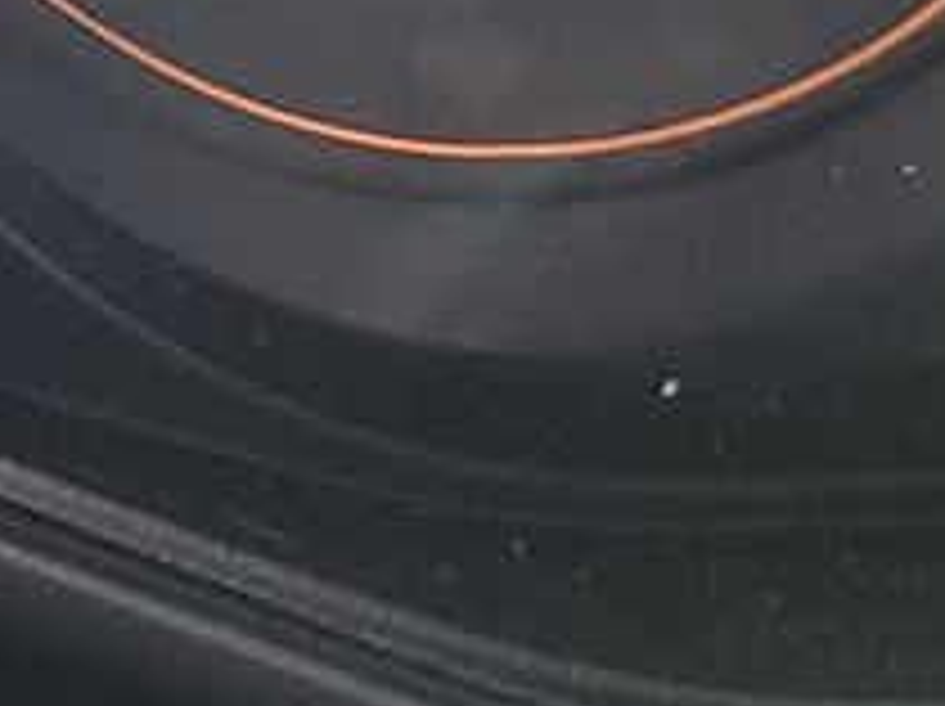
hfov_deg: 9.4
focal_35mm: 183
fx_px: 4990
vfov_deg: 7.8
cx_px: -1444
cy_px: -553
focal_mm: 6.7
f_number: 1.8
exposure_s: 1/59
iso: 326
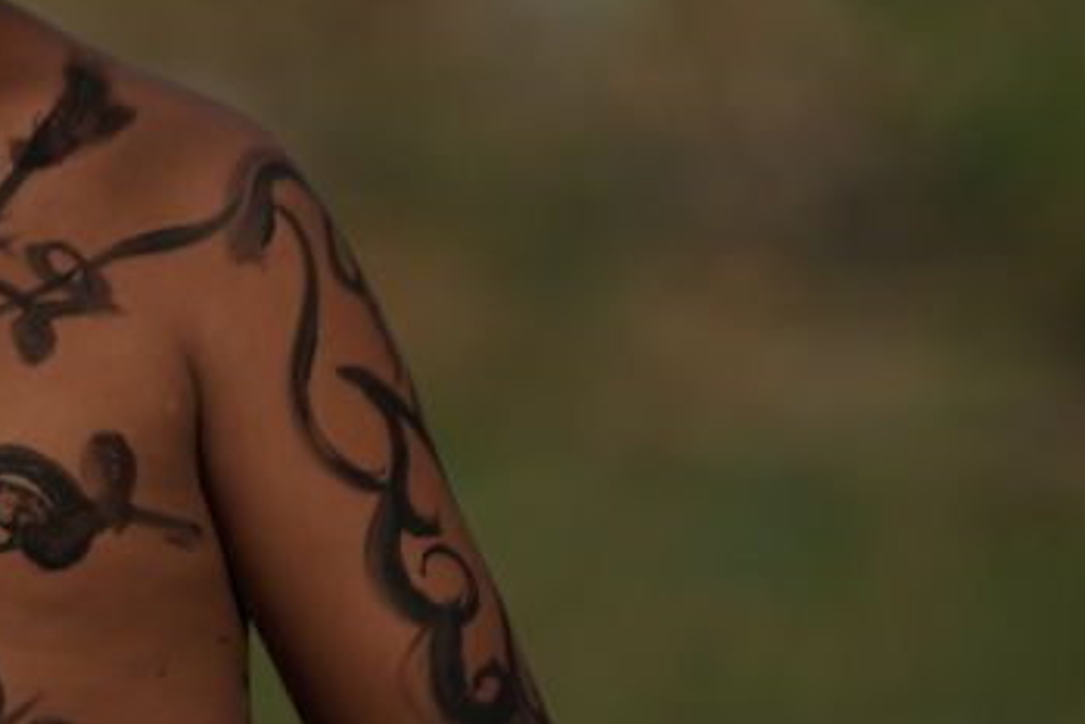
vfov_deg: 2.3
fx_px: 17668
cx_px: 12
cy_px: -3
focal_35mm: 586
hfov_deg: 3.5
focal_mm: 200
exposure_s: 1/3200
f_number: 2.8
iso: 160
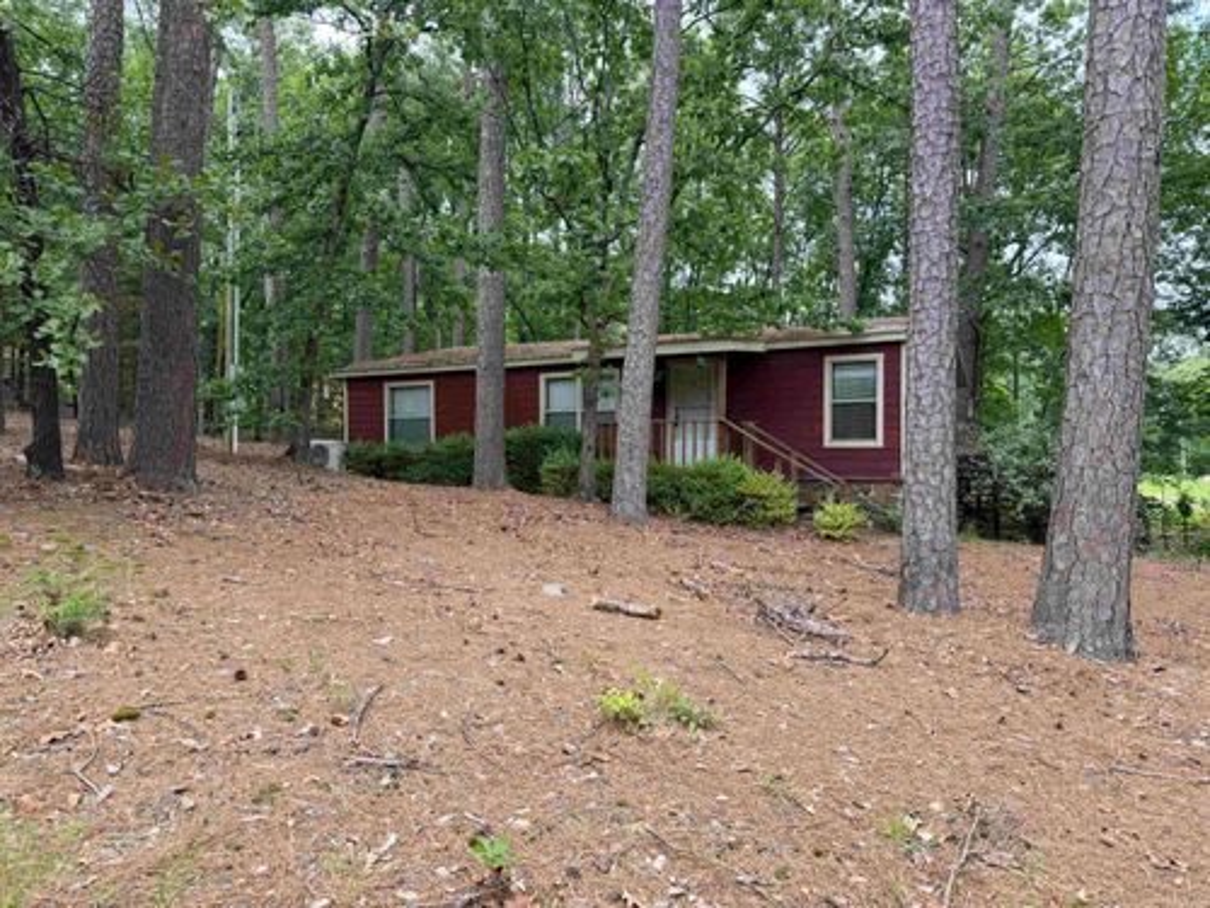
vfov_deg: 56.8
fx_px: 839
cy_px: 454
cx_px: 605
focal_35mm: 24
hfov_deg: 71.6
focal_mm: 6.76
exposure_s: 1/353
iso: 100
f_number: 1.78
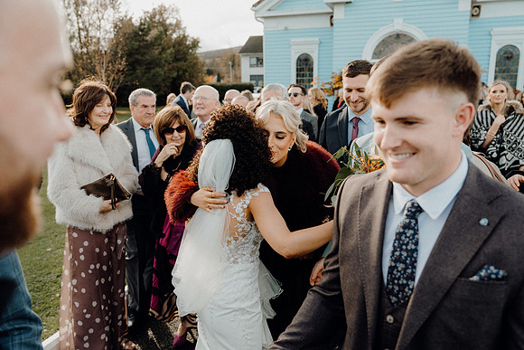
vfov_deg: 43.6
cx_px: 262
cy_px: 175
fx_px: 437
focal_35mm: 30
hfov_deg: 61.9
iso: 125
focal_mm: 30
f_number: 3.5
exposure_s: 1/400
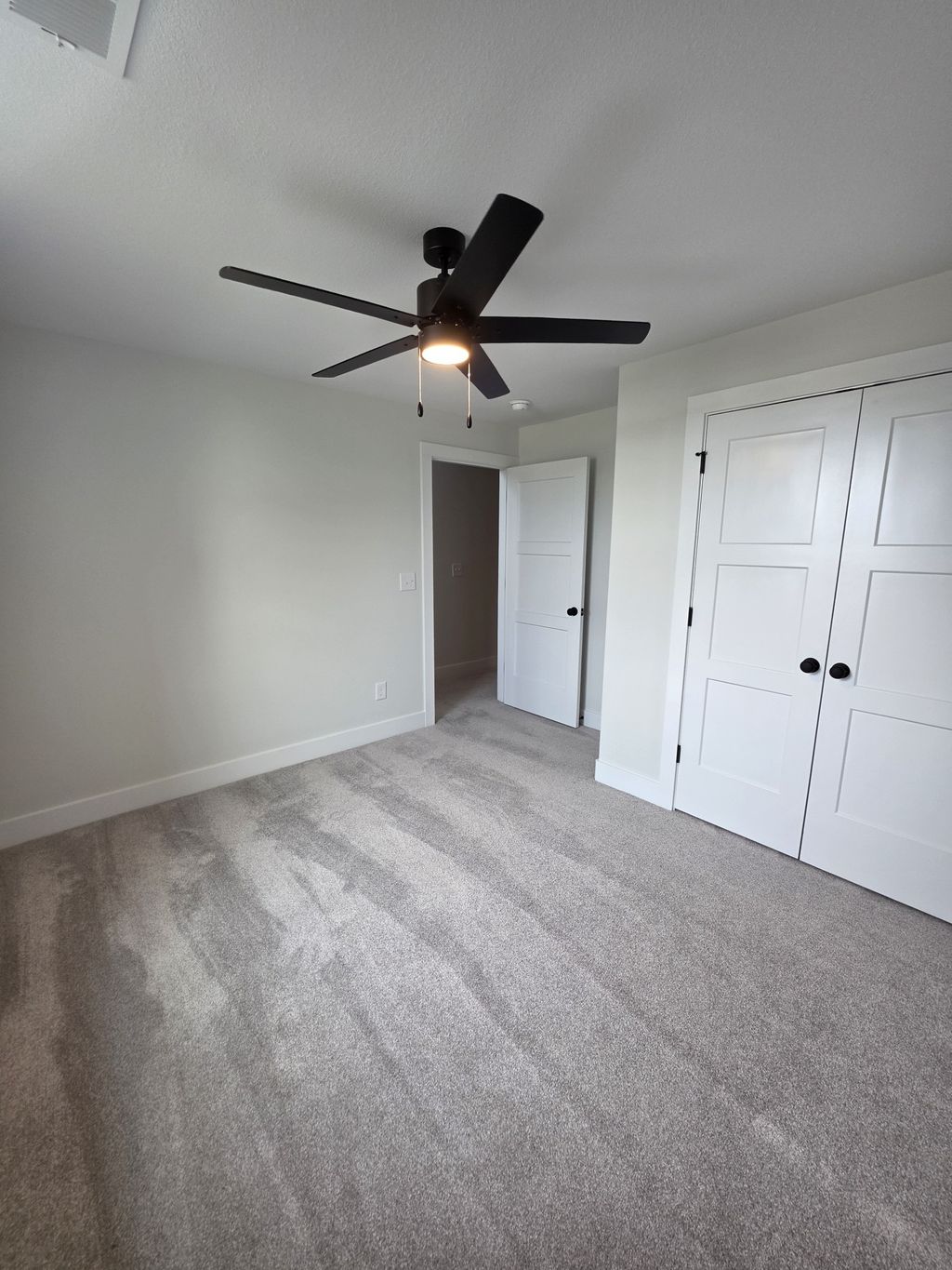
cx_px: 476
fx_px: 477
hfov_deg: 89.9
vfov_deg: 106.2
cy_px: 635
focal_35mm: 13
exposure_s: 1/120
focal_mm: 2.2
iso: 100
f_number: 1.9
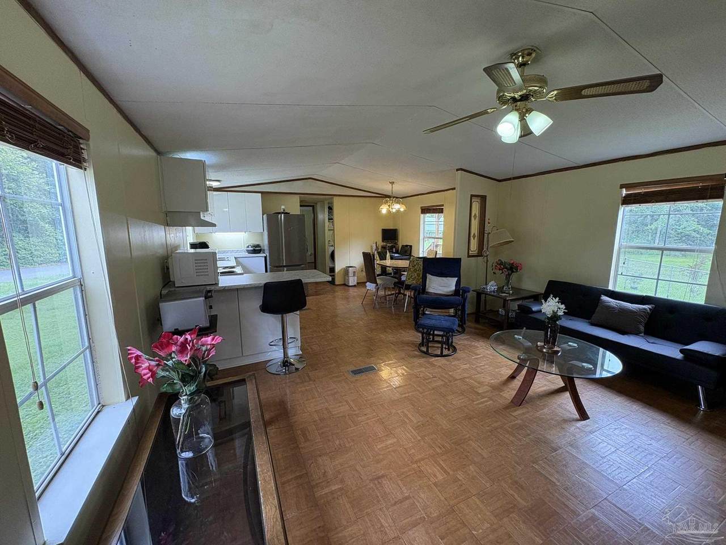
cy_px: 272
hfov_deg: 102.1
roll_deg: +0.2
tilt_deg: -8.3
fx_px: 294
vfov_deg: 85.7
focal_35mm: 14
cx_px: 363
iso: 200
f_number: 2.2
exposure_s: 1/120
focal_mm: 2.22
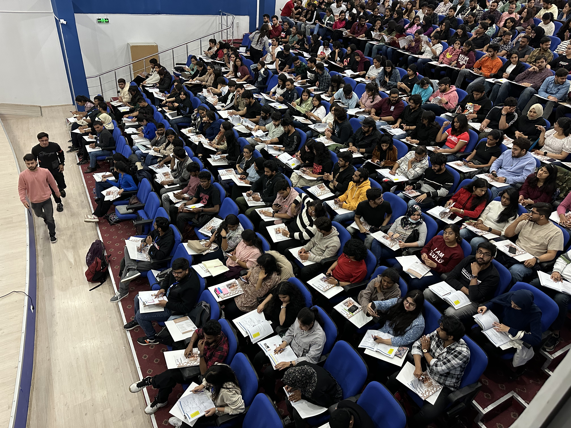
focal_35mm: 24
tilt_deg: -32.7
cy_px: 214
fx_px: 396
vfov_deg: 56.8
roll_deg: -4.9
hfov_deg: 71.6
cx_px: 286
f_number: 1.78
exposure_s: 1/50
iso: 500
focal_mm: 6.86
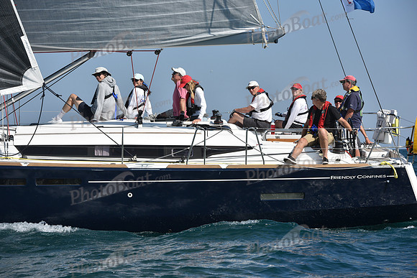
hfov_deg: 15.2
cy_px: 139
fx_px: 1564
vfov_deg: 10.2
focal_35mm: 135
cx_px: 208
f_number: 7.1
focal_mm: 135
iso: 250
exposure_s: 1/1600
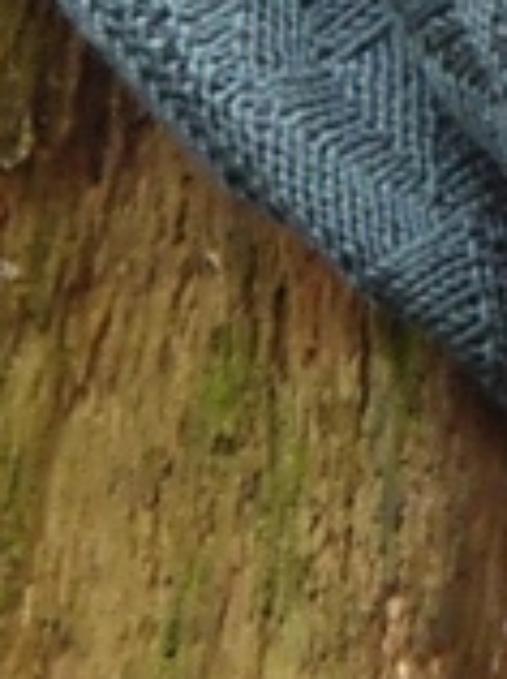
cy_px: -271
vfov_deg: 2.0
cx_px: 752
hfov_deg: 1.5
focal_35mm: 975
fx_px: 19092
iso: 3200
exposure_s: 1/50
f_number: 5.6
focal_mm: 120
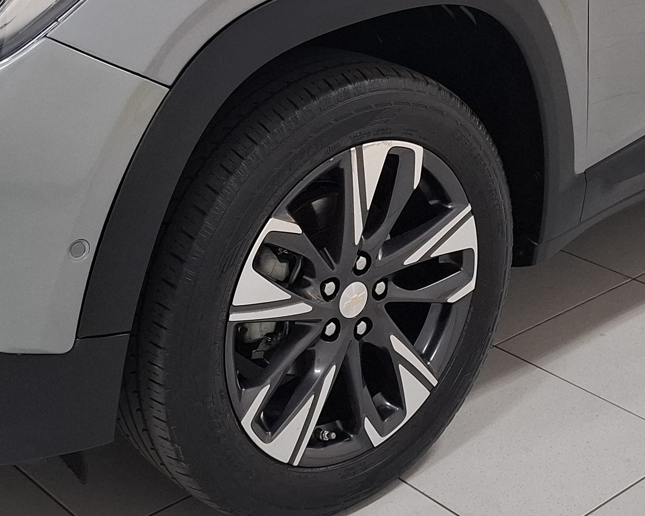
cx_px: 341
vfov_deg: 22.3
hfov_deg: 28.3
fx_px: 1279
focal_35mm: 67
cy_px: 49
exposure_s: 1/60
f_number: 1.8
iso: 320
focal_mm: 5.54
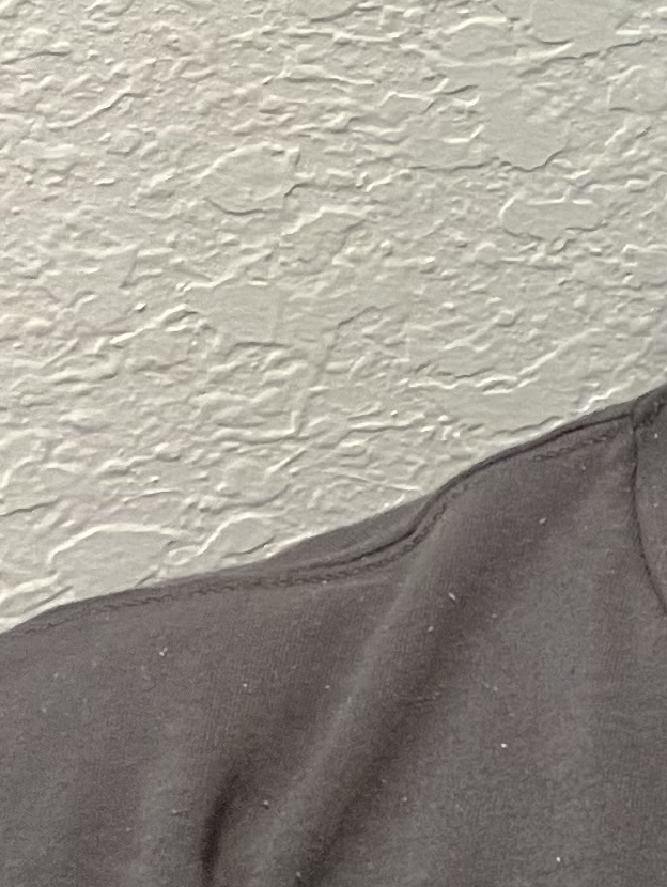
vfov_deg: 14.9
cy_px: -594
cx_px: 1161
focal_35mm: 119
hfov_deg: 11.6
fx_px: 3053
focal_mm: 2.87
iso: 250
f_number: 2.2
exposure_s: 1/40
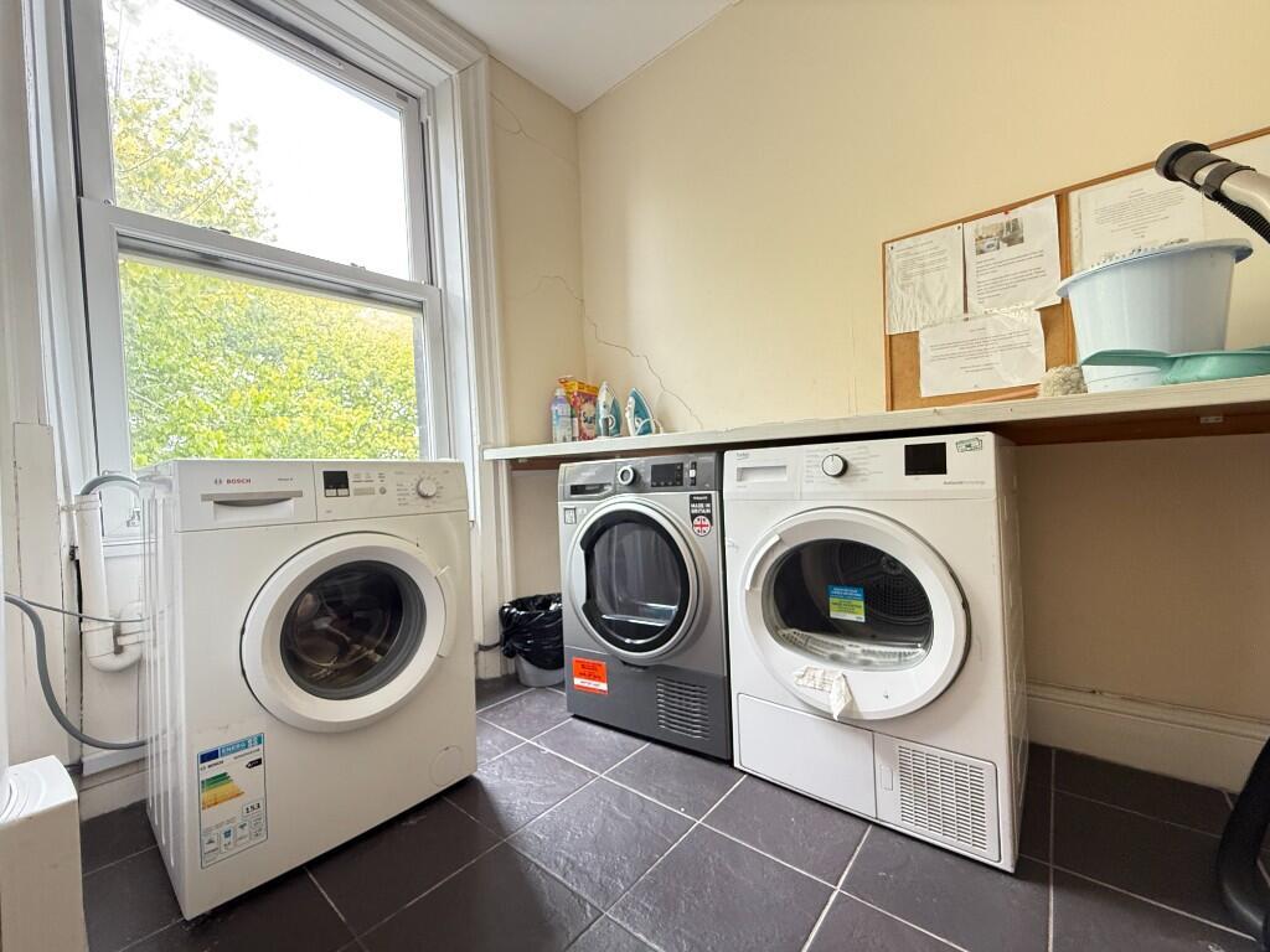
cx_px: 635
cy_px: 476
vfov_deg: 85.7
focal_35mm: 14
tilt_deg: -0.4
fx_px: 514
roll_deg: +0.8
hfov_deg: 102.1
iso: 320
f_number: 2.2
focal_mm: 2.22
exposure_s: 1/87
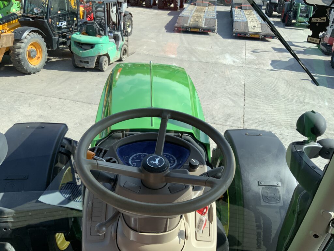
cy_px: 126
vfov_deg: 48.2
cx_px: 167
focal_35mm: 29
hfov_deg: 61.7
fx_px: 280
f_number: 1.8
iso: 16
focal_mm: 3
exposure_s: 1/781
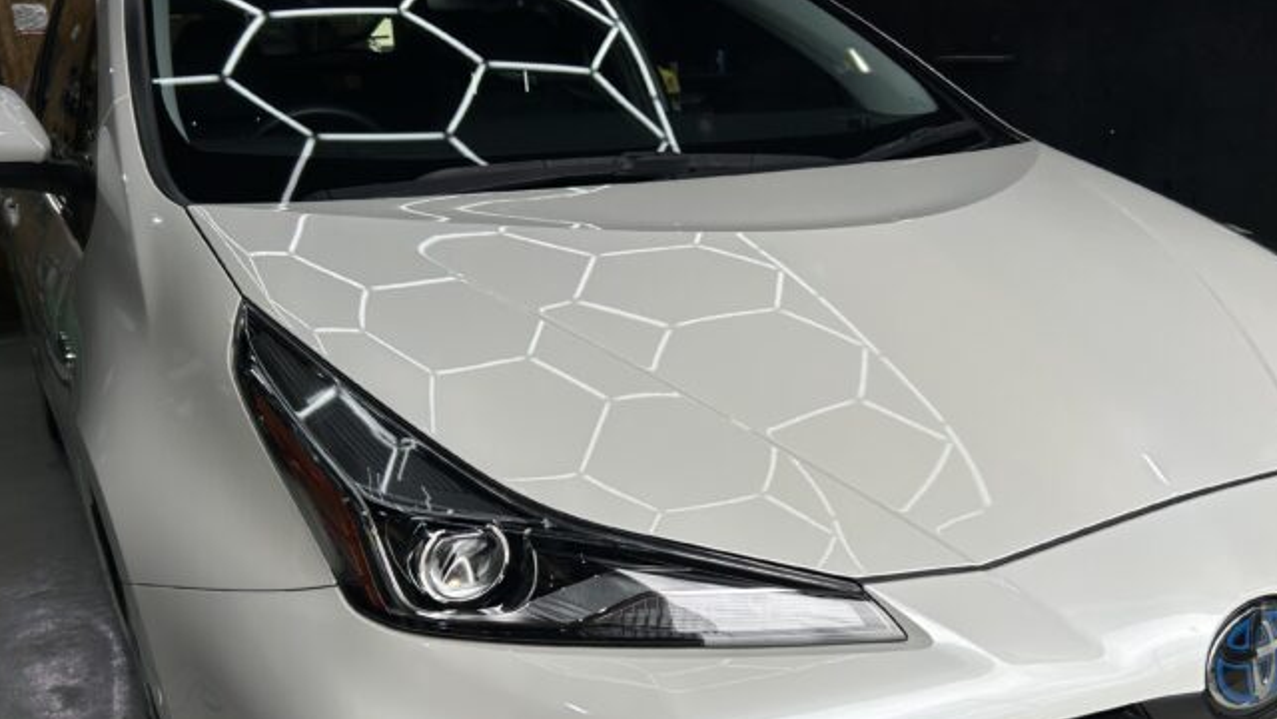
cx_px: 716
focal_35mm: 34
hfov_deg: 57.9
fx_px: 1151
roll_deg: +1.4
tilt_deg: -20.3
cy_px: 491
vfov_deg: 34.3
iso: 50
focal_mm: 5.7
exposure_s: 1/1808
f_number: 1.5
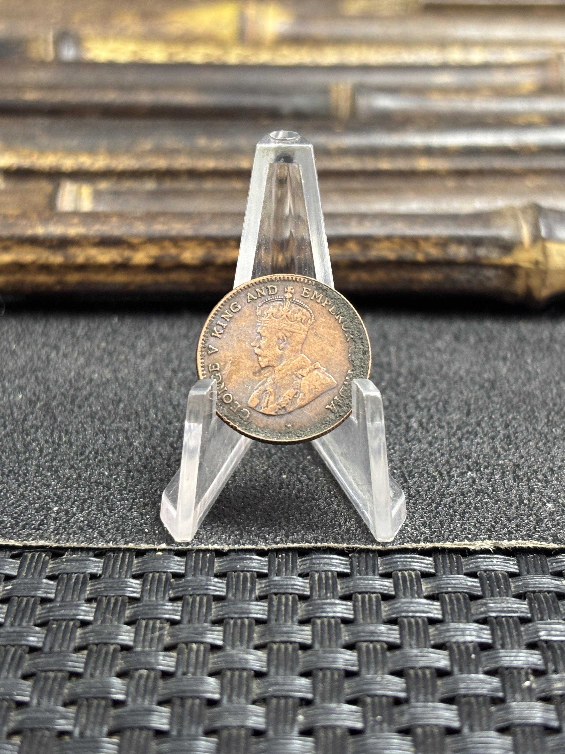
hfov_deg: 28.0
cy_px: 377
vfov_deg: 36.8
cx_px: 282
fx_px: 1132
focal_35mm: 52
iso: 160
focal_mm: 5.96
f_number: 1.6
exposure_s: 1/33
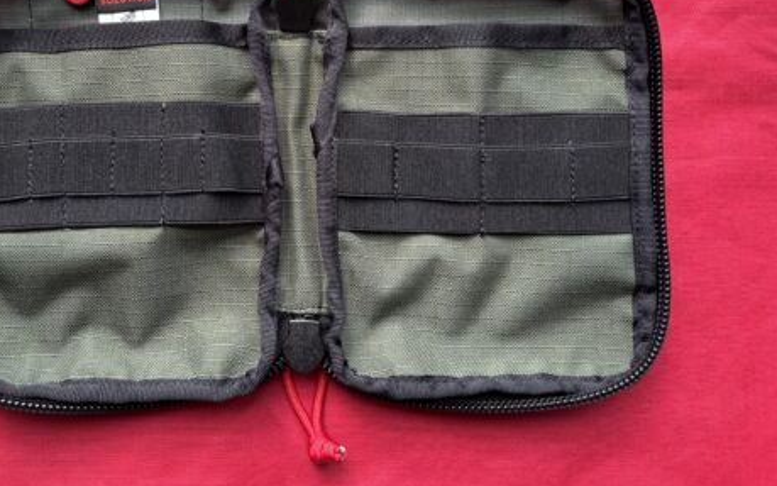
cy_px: 141
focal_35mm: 36
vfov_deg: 34.8
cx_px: 288
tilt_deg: -85.9
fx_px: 762
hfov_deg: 53.4
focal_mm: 5.96
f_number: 1.6
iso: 40
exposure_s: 1/201
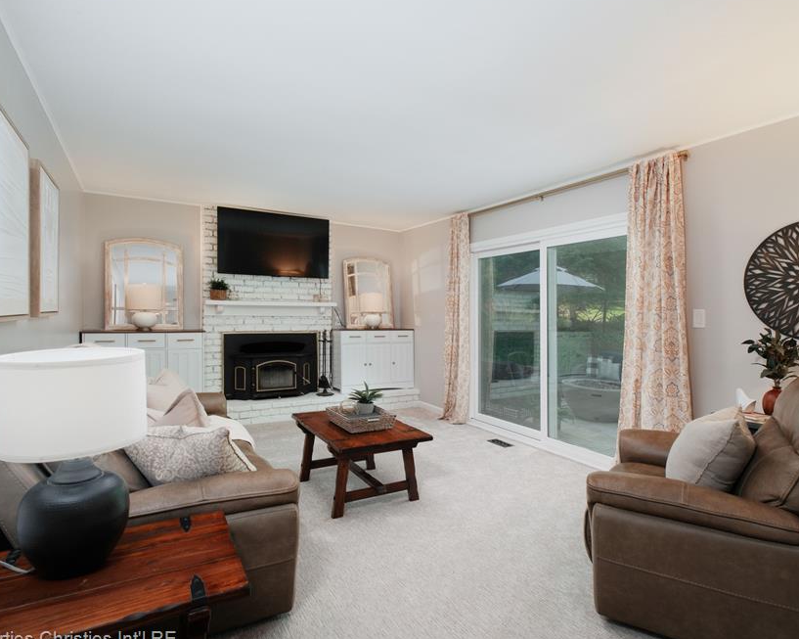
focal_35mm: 20
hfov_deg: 80.3
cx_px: 429
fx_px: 473
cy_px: 319
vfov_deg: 68.1
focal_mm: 11
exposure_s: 1/250
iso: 640
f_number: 6.4
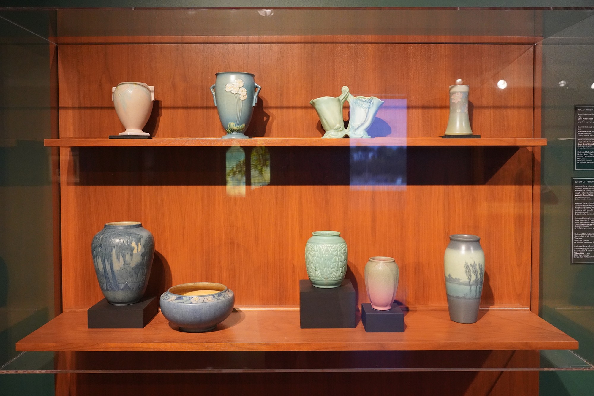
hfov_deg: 60.3
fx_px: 512
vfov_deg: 42.3
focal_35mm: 31
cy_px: 198
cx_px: 297
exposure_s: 1/100
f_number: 5.6
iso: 6400
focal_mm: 31
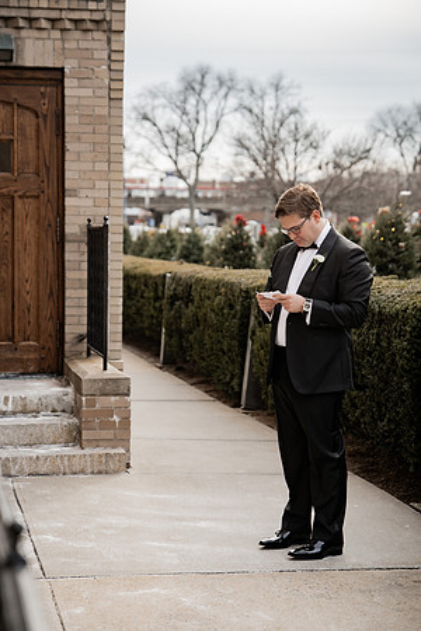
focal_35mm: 86
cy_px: 316
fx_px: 1508
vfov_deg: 23.6
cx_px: 210
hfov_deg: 15.9
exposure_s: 1/320
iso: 100
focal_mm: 86
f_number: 4
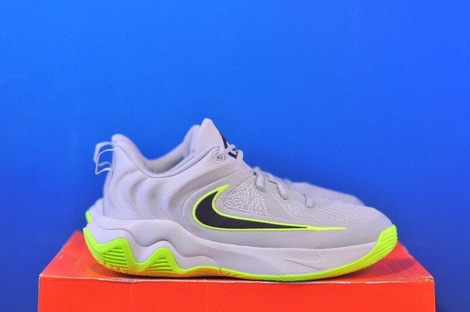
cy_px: 156
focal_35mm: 75
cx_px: 235
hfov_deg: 27.0
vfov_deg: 18.1
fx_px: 978
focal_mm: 50
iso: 250
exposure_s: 1/320
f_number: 2.5
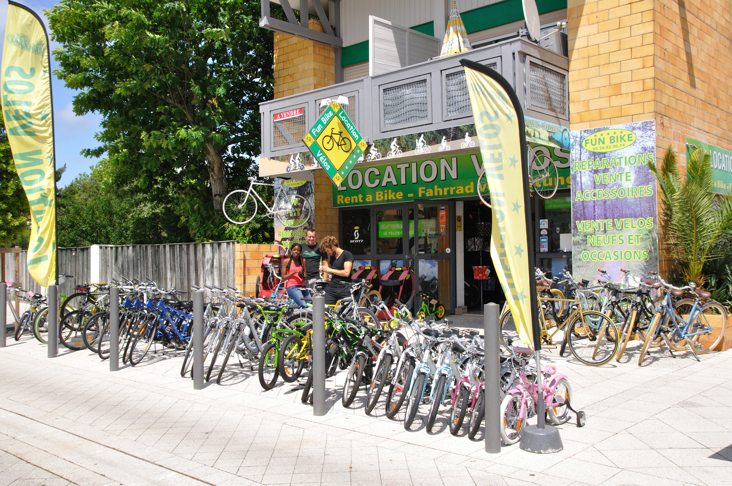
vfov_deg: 28.0
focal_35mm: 48
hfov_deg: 41.2
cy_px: 243
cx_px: 366
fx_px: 975
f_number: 11
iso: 400
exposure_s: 1/500
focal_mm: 32
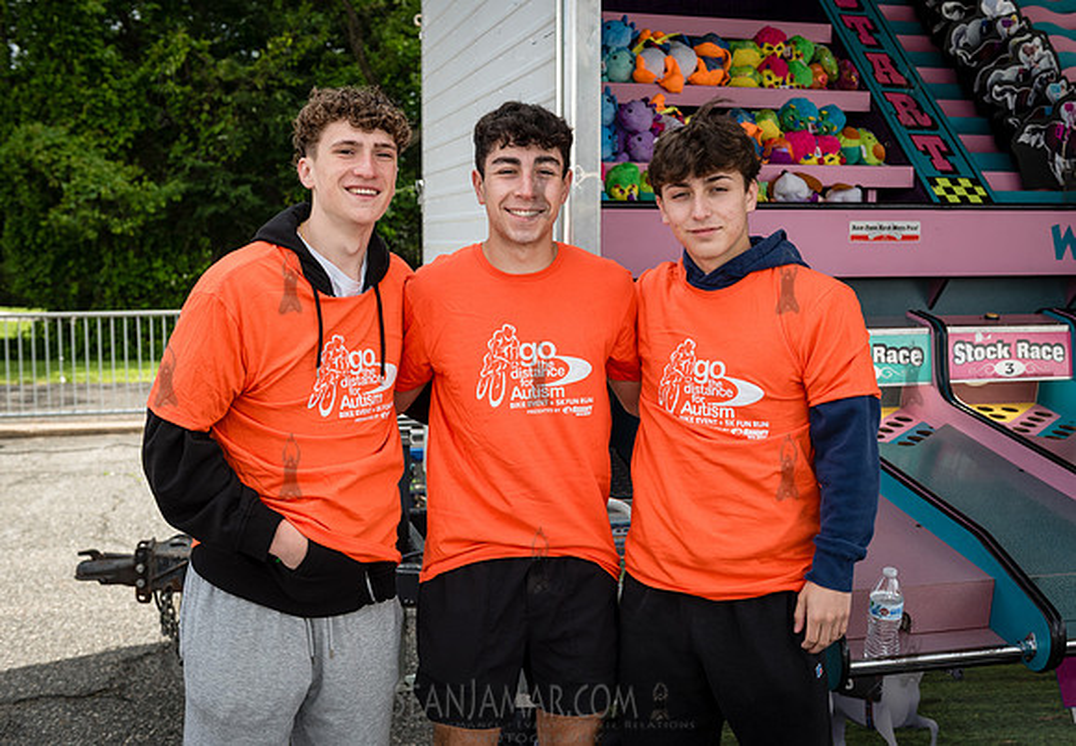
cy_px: 353
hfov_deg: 44.5
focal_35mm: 43
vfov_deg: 31.7
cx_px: 546
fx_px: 1314
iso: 200
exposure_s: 1/640
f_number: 4
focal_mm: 40
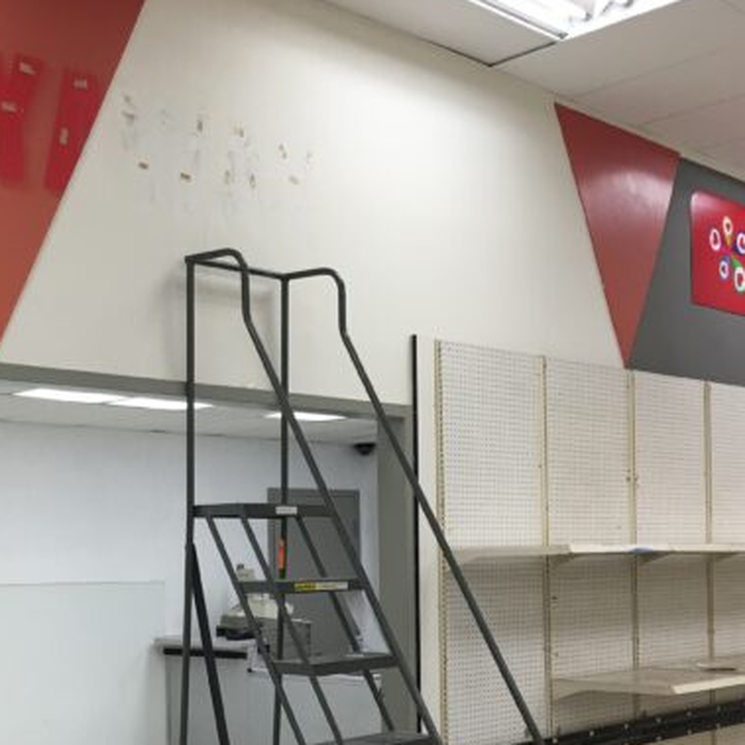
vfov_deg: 32.3
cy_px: 546
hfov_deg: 32.1
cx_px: 181
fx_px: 1266
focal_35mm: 52
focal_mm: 4.15
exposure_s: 1/30
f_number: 2.2
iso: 25
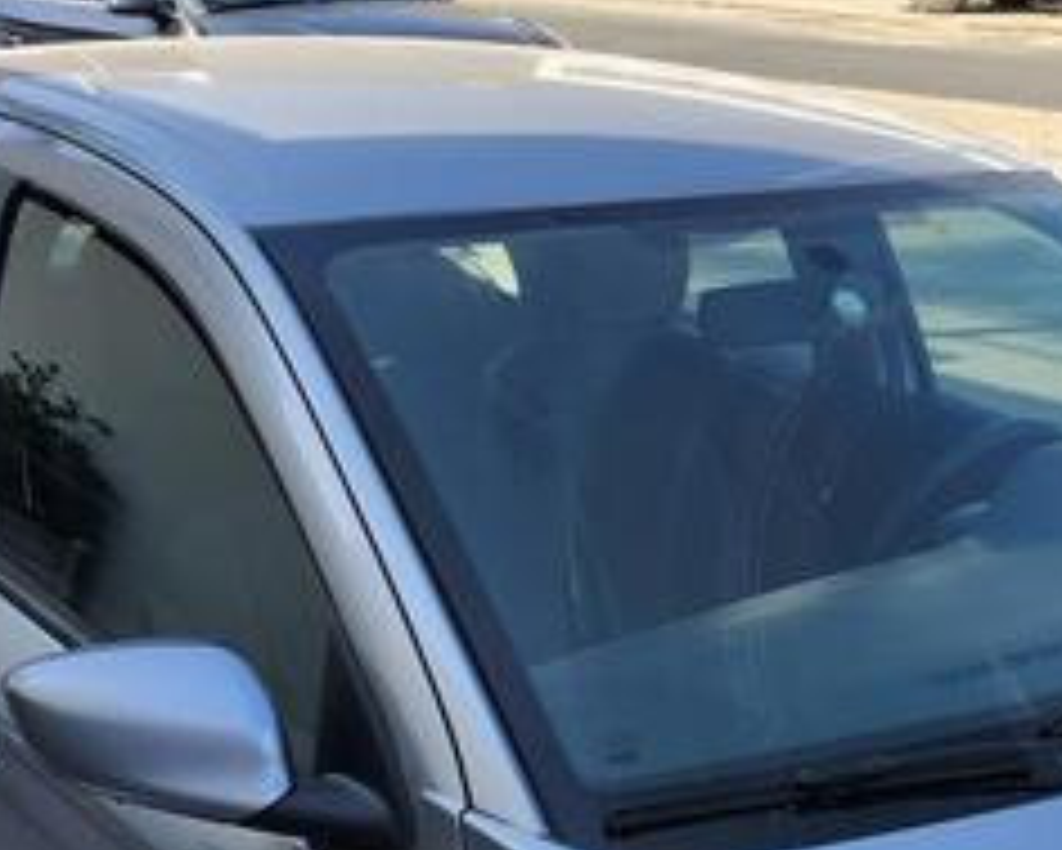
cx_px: 900
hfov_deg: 29.5
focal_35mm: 62
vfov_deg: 22.5
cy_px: 1046
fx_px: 1950
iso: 25
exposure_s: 1/399
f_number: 1.8
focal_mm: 5.54
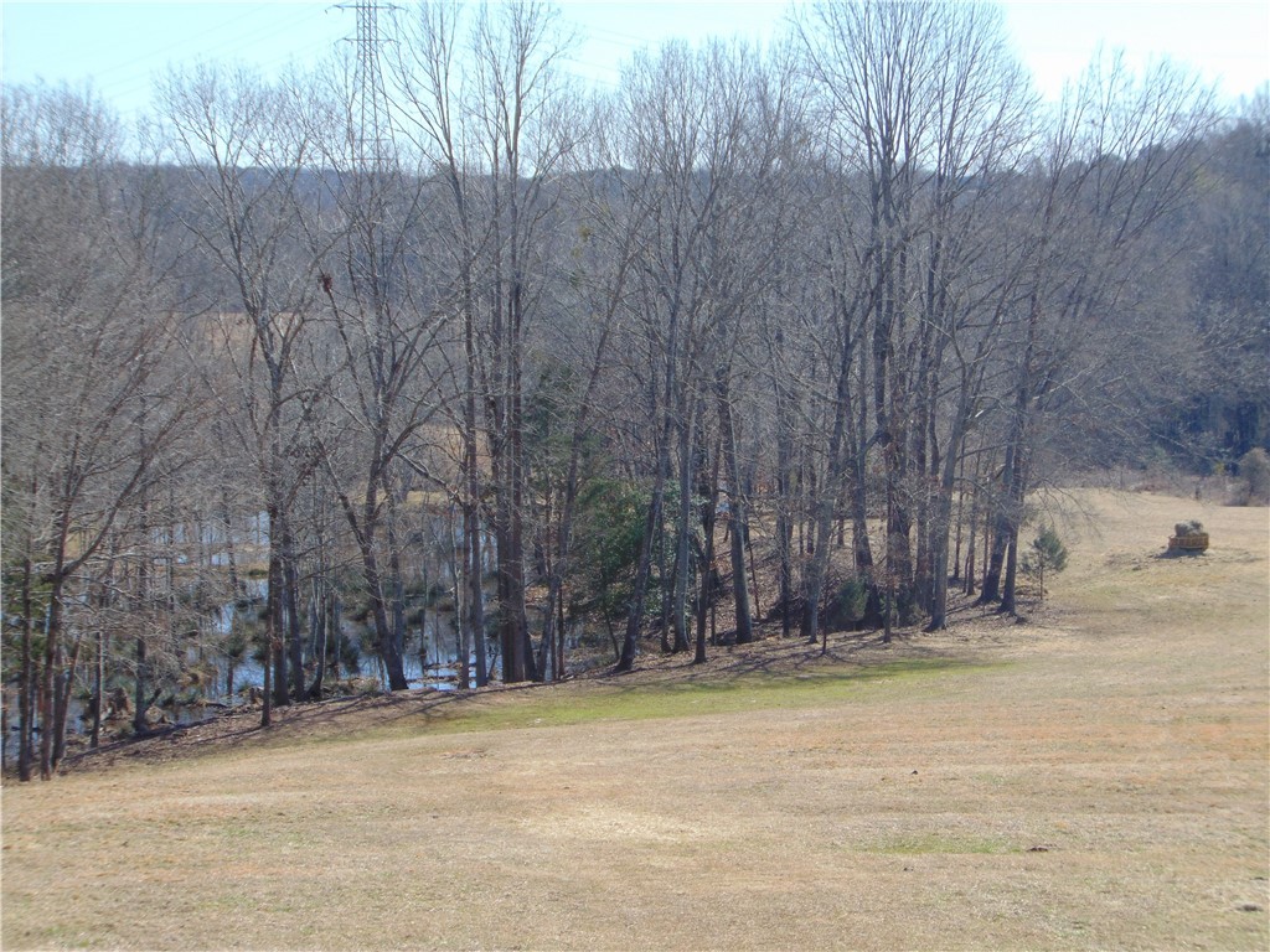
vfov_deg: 13.7
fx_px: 3962
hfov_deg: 18.2
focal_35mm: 108
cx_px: 635
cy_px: 476
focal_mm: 19.4
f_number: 3.9
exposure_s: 1/500
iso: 80
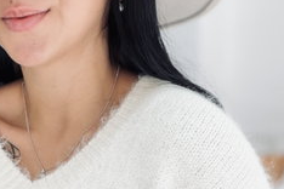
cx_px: 51
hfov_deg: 27.8
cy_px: 280
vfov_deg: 17.3
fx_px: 560
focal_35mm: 71
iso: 80
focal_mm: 2.71
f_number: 1.9
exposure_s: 1/98
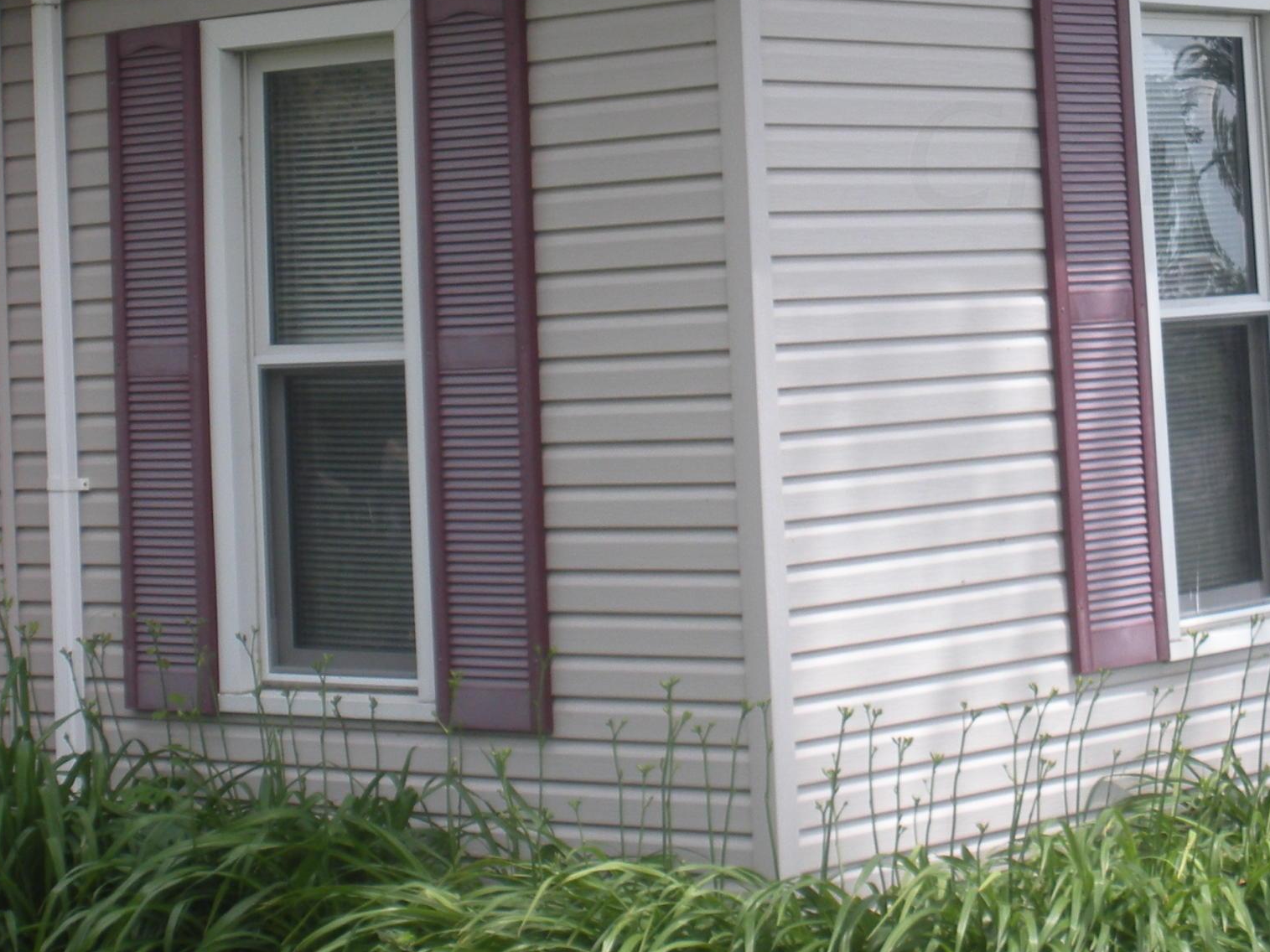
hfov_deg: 18.7
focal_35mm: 103
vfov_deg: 14.3
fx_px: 3779
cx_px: 1156
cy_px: 153
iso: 64
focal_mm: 9.1
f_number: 4.4
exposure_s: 1/139
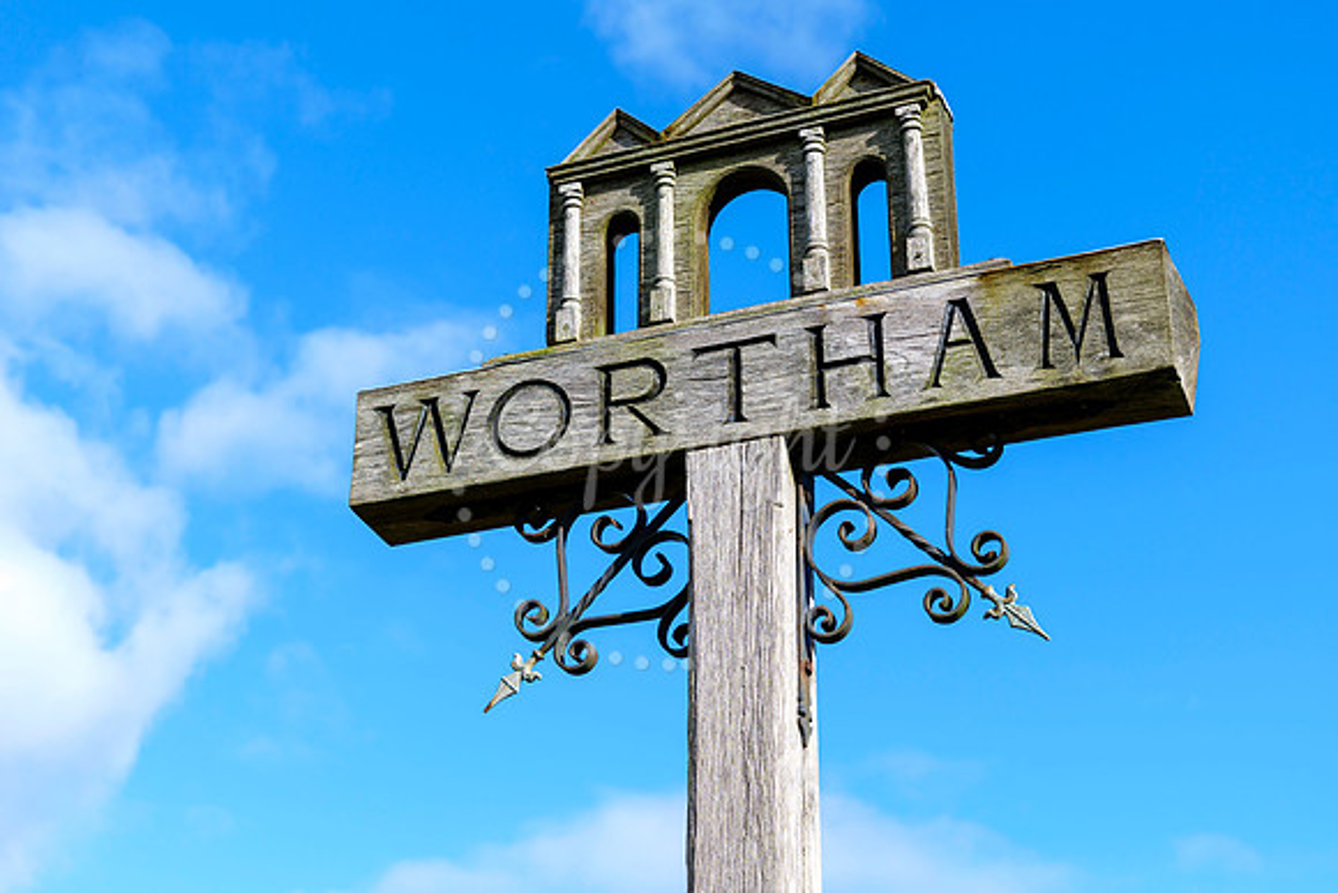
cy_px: 446
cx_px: 669
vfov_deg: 22.6
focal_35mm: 60
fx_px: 2230
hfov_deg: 33.4
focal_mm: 60
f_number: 5.6
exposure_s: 1/1000
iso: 200
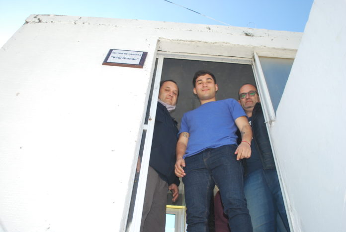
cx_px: 173
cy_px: 116
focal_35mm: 33
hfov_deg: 57.2
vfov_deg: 40.1
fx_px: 318
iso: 100
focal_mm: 22
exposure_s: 1/200
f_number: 4.5
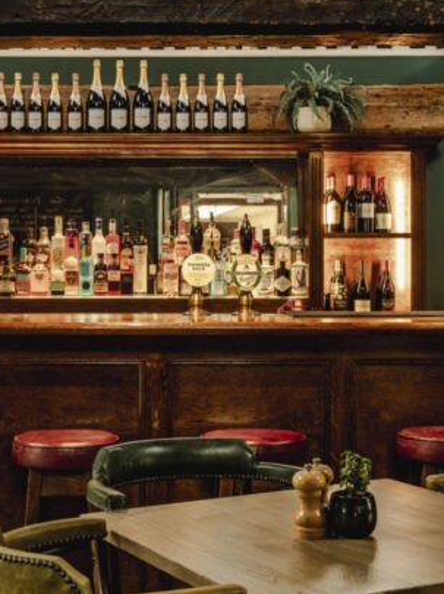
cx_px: 161
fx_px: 1250
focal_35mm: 73
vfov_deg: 26.6
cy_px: 239
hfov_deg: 20.1
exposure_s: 1.6
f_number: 10
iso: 100
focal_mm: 32
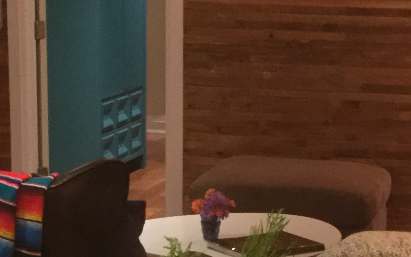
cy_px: 281
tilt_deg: -14.8
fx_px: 1400
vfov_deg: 10.4
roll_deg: +0.9
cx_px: 182
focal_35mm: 125
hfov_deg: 16.7
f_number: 2.4
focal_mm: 3.3
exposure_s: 1/17
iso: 200
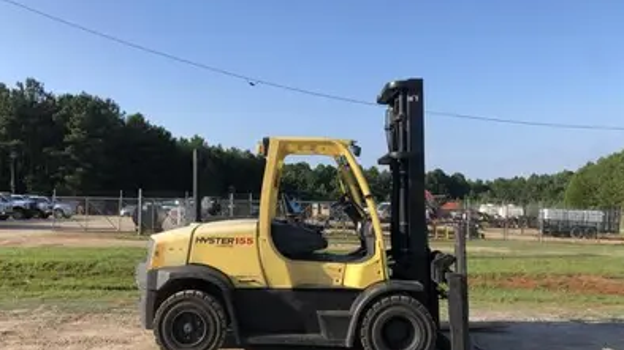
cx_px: 310
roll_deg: +0.2
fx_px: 513
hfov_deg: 62.7
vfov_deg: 37.6
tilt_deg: +0.2
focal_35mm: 31
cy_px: 200
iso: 20
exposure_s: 1/1200
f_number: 1.8
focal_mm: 4
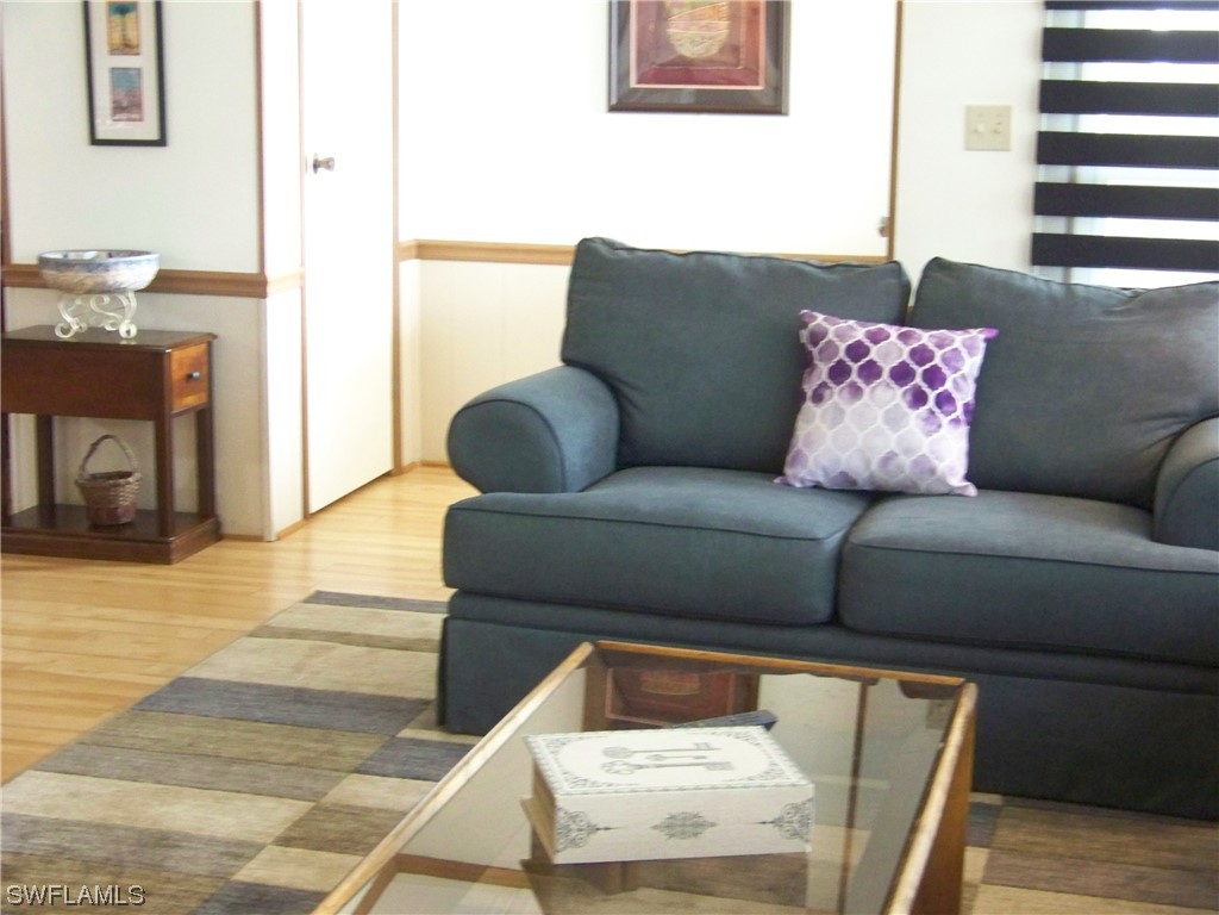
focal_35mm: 62
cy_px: 458
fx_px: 2183
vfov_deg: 23.7
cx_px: 610
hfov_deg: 31.2
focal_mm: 10.5
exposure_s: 1/10
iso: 400
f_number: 3.2
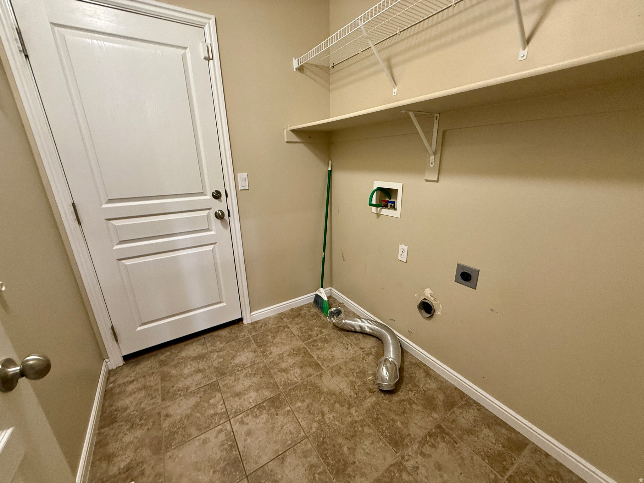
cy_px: 242
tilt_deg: -17.6
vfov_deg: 85.7
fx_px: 260
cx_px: 322
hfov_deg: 102.1
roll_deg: +1.0
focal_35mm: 14
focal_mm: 2.22
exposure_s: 1/60
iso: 250
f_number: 2.2
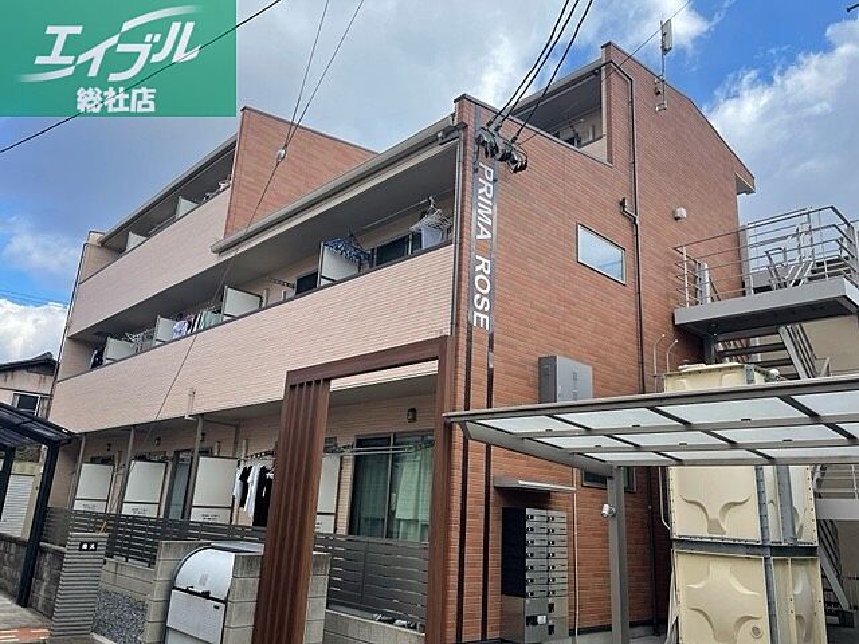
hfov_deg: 67.3
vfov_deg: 53.1
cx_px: 430
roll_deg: -2.9
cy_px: 322
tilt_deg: +16.1
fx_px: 645
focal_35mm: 26
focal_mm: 4.2
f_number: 1.6
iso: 32
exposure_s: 1/1473
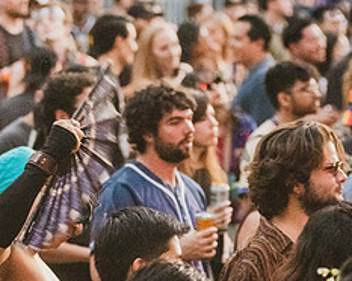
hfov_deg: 6.3
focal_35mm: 305
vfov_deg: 5.1
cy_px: 236
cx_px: -7
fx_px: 3175
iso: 6400
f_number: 3.5
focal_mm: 105
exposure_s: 1/250
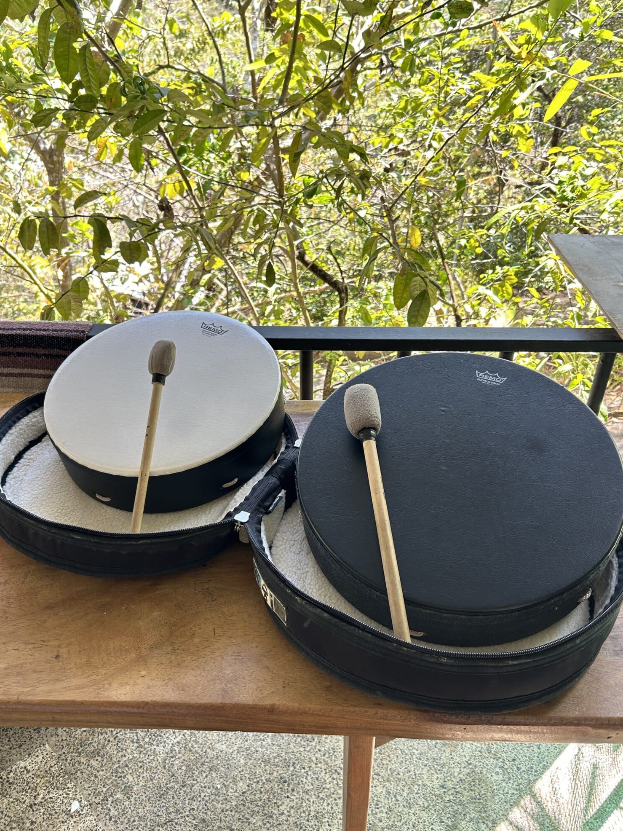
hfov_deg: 51.4
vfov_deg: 65.3
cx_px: 309
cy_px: 411
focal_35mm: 27
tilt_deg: -36.9
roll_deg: +0.6
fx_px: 648
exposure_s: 1/170
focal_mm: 5.7
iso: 64
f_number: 1.5
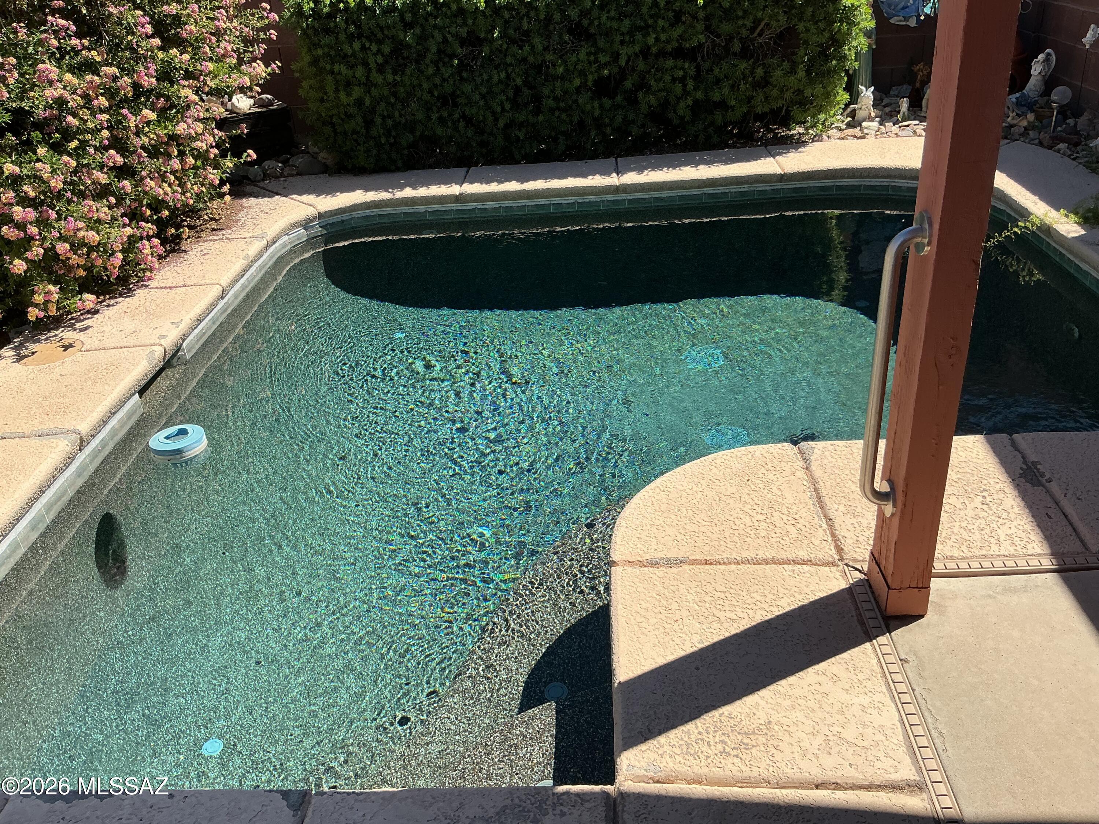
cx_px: 550
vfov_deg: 48.2
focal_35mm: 29
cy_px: 412
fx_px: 921
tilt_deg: -28.9
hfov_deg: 61.7
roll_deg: +5.2
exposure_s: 1/1675
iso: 25
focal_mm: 3
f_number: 1.8
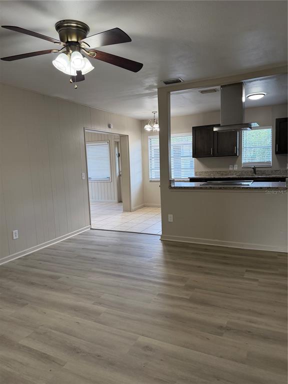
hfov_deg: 56.8
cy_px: 192
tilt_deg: -7.3
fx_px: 266
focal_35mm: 24
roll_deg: +2.3
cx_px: 144
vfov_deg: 71.6
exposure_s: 1/138
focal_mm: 6.76
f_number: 1.78
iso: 160
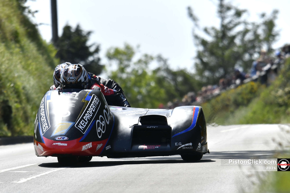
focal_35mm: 450
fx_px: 3624
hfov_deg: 4.6
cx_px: 145
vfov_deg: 3.1
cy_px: 96
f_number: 6.3
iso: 100
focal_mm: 300
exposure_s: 1/640
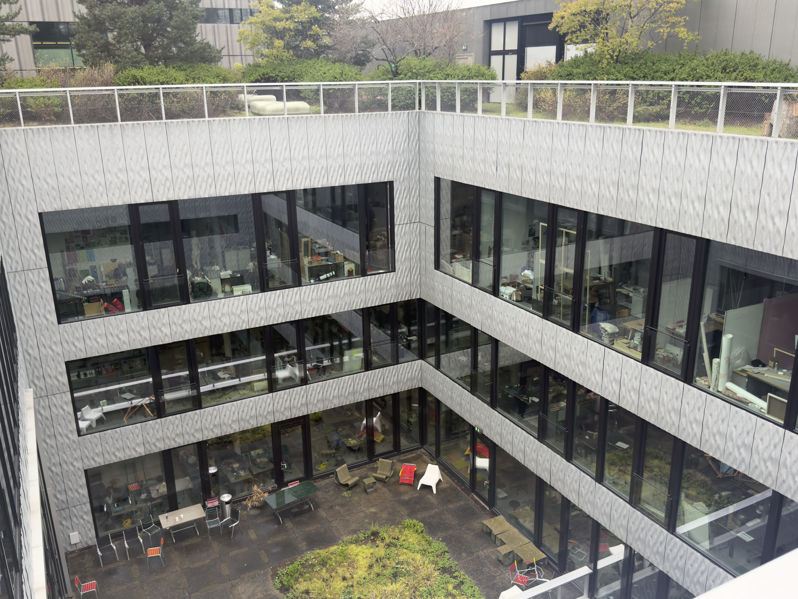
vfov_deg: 45.4
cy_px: 300
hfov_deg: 58.3
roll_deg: +1.5
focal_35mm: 31
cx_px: 399
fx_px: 715
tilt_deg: -18.6
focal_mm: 6.76
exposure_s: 1/844
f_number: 1.78
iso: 100
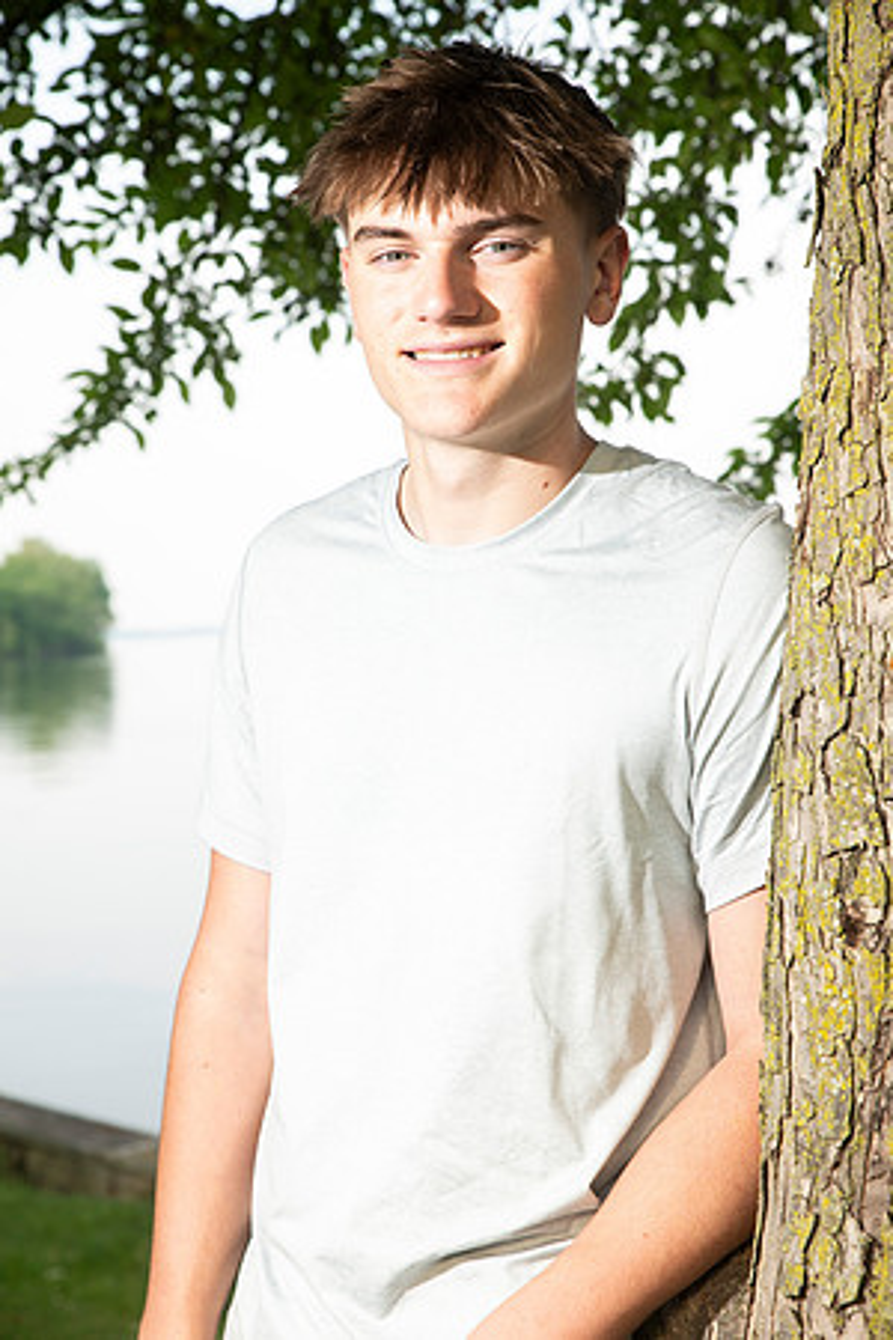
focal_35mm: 70
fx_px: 2604
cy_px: 670
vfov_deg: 28.8
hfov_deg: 19.5
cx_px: 446
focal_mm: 70
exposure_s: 1/160
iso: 200
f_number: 7.1
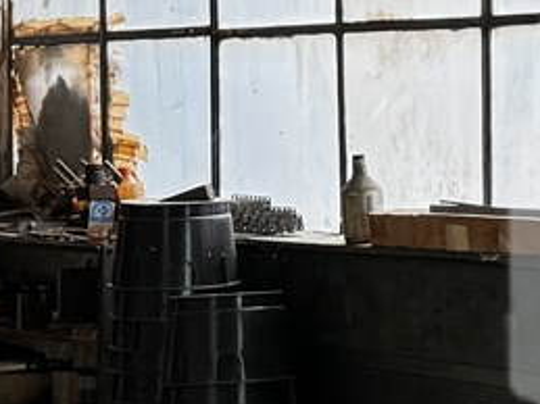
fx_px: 2775
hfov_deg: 10.4
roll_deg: +0.5
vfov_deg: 8.3
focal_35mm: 178
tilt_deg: +1.0
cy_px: -4
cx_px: 980
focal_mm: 6.76
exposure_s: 1/60
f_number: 1.78
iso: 250
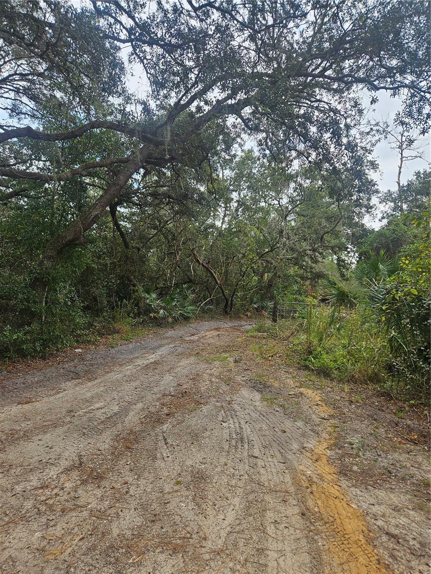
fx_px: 382
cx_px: 216
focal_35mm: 23
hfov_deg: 58.9
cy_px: 287
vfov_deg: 73.9
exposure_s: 1/339
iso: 25
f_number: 1.8
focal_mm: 5.4
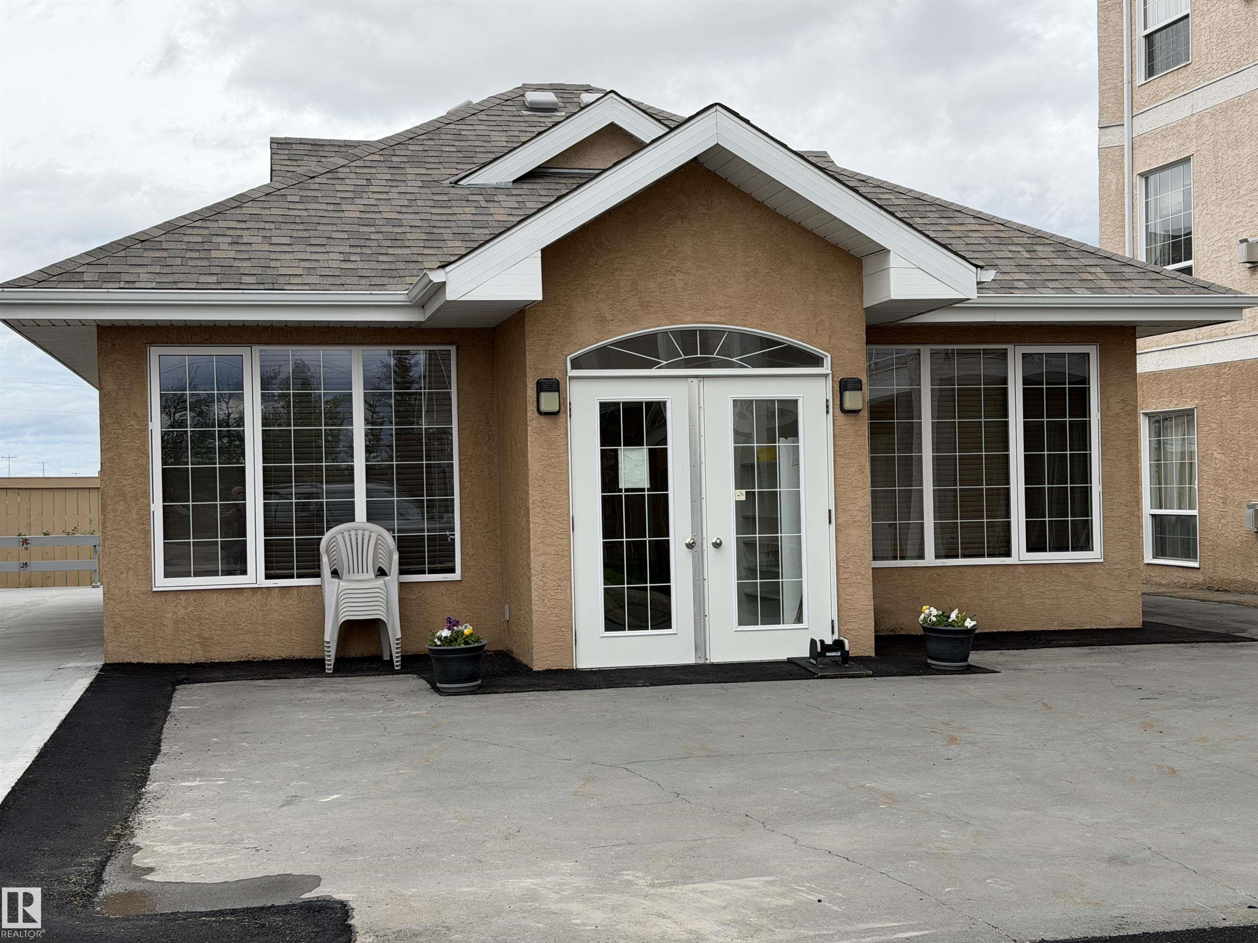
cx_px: 629
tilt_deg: -1.0
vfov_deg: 30.3
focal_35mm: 48
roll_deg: +1.6
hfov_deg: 39.7
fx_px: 1744
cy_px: 472
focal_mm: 6.76
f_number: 1.78
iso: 100
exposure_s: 1/2208
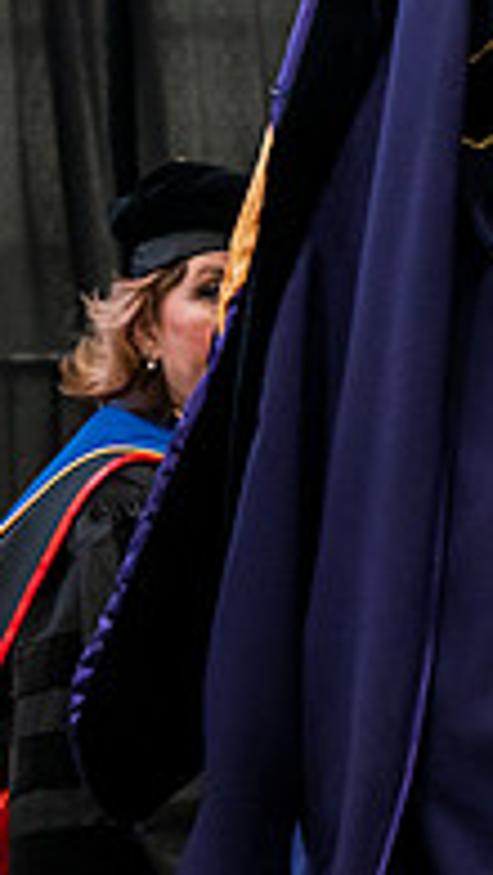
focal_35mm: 268
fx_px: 6215
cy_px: 61
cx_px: 878
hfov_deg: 4.5
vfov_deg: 8.0
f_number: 4.5
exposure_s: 1/200
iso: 4000
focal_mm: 86
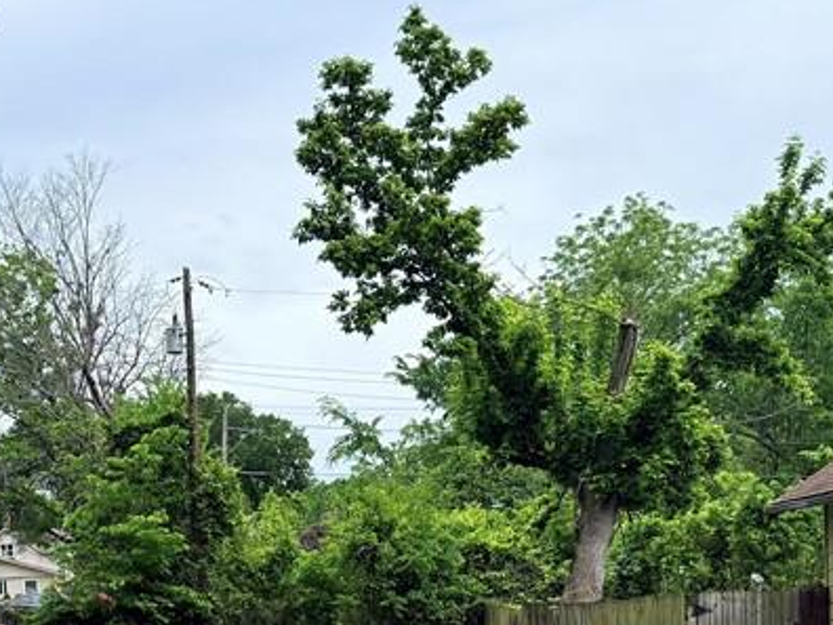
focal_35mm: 62
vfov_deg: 22.1
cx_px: 175
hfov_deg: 30.5
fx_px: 1492
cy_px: 728
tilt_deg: -3.5
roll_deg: +2.9
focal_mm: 6.76
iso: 100
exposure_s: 1/2801
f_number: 1.78
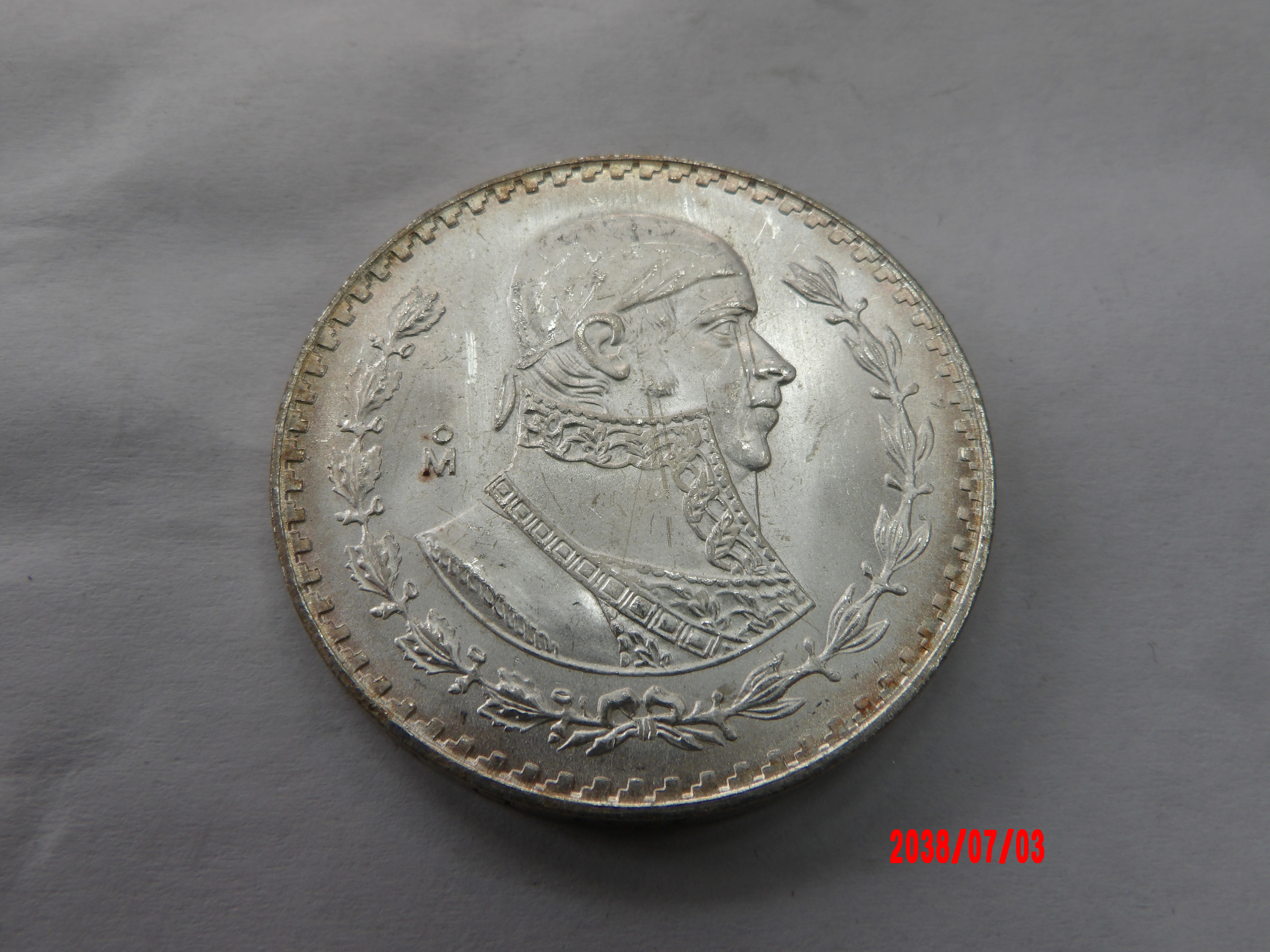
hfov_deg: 54.0
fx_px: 1247
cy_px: 476
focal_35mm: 34
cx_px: 635
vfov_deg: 41.8
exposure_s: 1/83
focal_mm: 6.2
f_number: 4.5
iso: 100
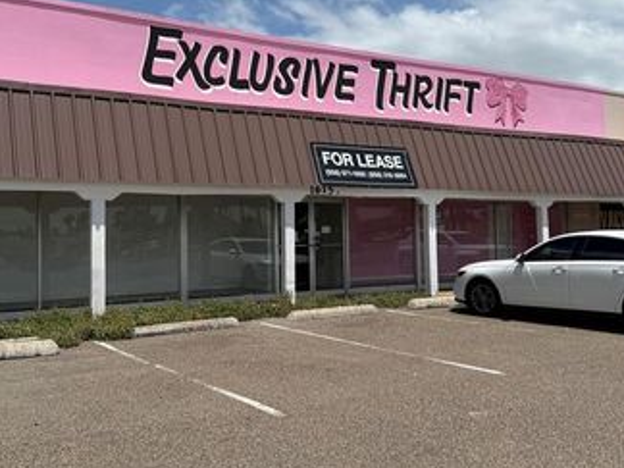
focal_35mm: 37
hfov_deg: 50.0
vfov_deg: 38.6
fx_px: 667
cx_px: 264
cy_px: 205
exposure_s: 1/8130
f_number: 1.78
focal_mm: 6.76
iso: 80
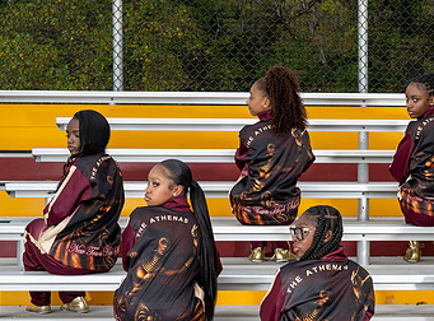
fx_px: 1197
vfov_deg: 15.3
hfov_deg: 19.8
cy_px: 159
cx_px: 459
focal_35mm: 96
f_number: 6.3
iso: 40
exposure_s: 1/100
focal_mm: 39
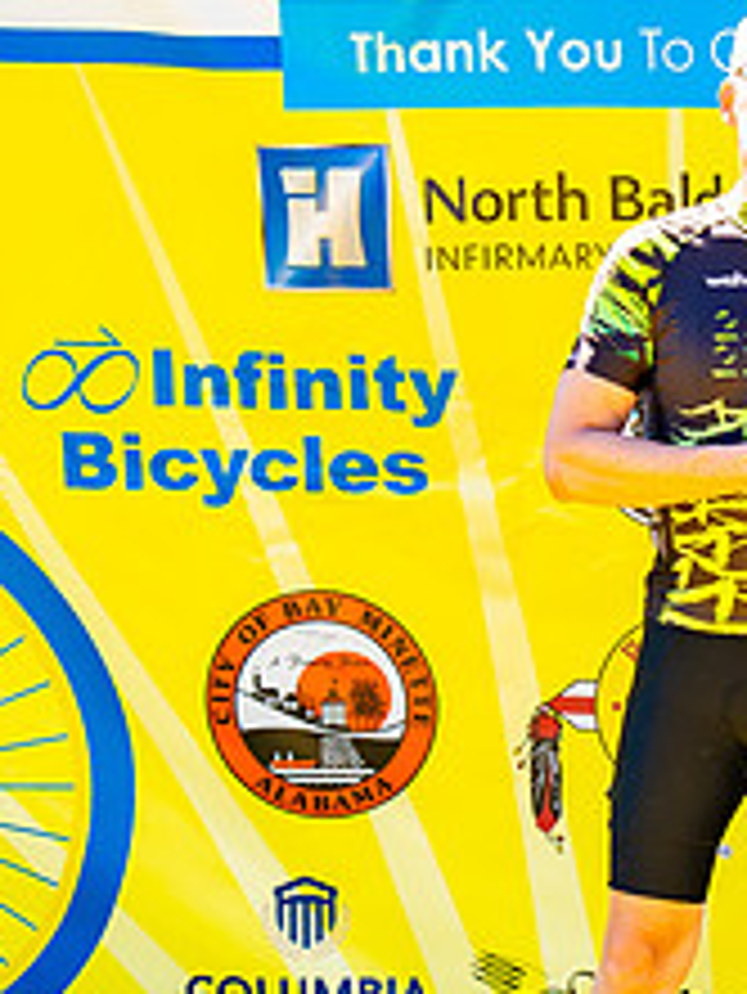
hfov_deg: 12.5
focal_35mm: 115
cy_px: 570
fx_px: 3306
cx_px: 948
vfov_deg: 17.1
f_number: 2.8
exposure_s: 1/200
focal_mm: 35
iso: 100
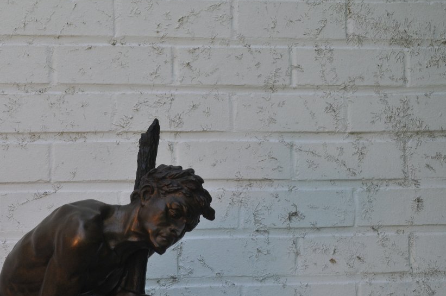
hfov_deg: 34.5
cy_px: 202
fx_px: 705
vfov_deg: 23.6
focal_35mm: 57
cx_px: 126
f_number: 9
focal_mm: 26
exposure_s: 1/200
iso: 400
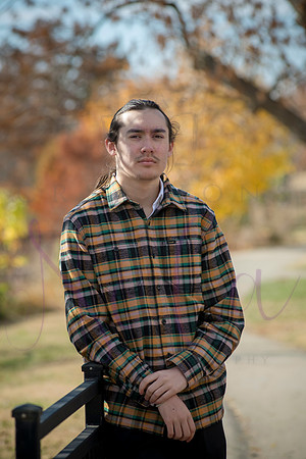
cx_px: 153
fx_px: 1976
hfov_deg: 8.9
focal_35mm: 155
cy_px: 230
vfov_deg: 13.2
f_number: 5.6
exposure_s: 1/800
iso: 400
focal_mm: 155
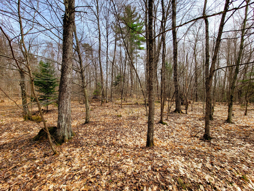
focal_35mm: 13
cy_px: 96
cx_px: 127
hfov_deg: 106.2
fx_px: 95
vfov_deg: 89.9
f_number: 2.2
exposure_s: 1/800
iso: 50
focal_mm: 2.2
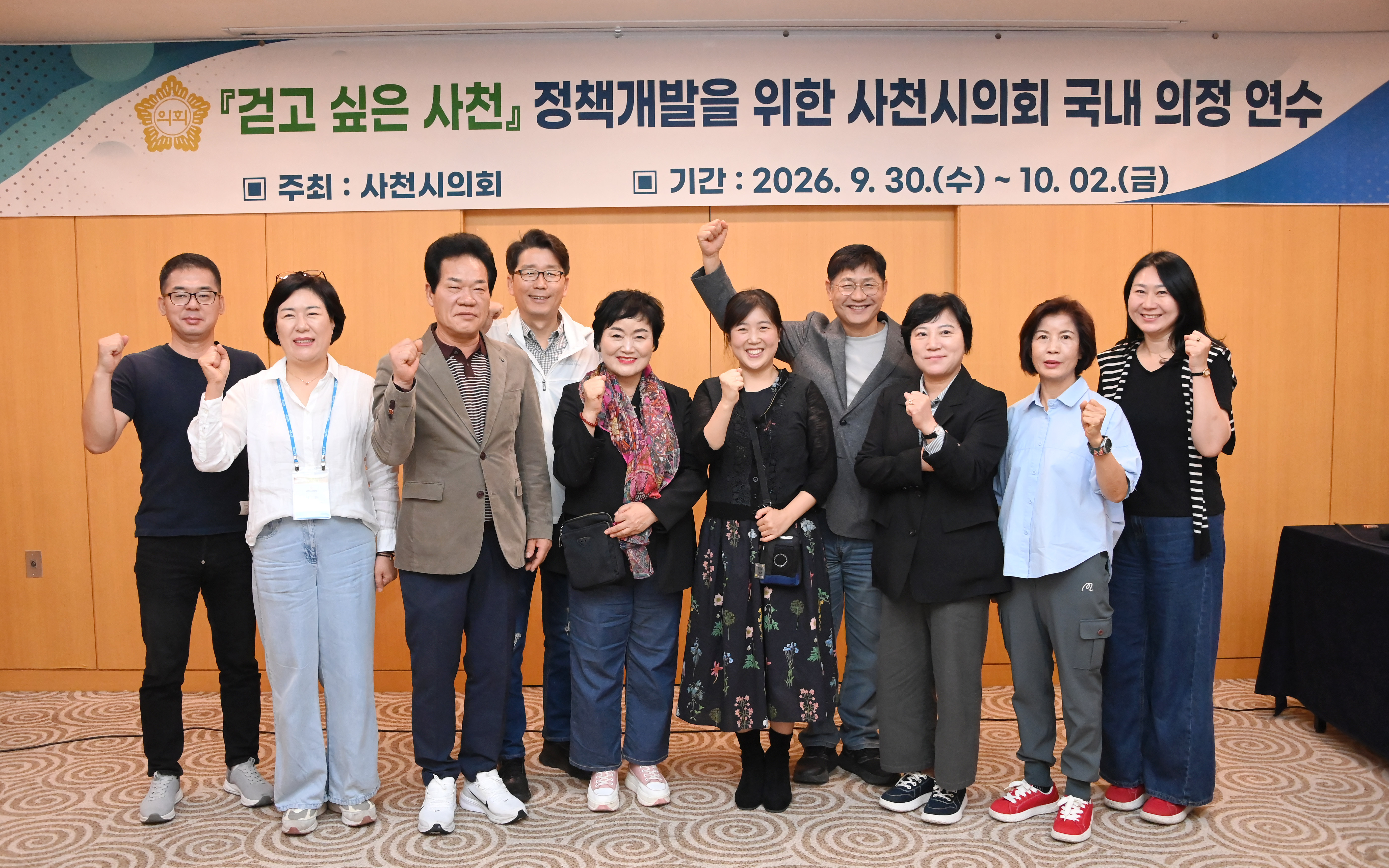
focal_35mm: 33
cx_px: 692
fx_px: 1249
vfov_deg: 38.3
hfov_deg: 58.1
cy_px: 443
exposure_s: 1/160
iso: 8000
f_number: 5.6
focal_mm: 32
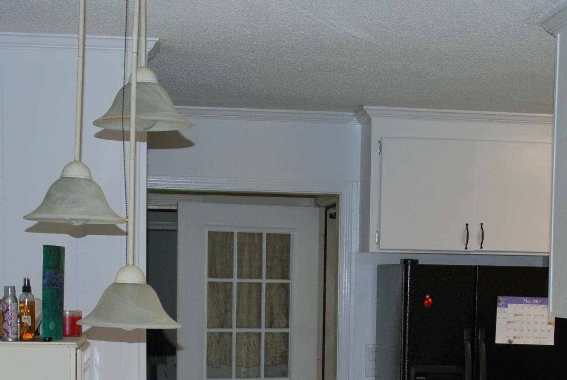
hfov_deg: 26.6
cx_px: 330
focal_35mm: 76
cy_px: 386
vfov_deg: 17.5
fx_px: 1198
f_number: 3.8
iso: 200
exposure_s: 1/60
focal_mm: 24
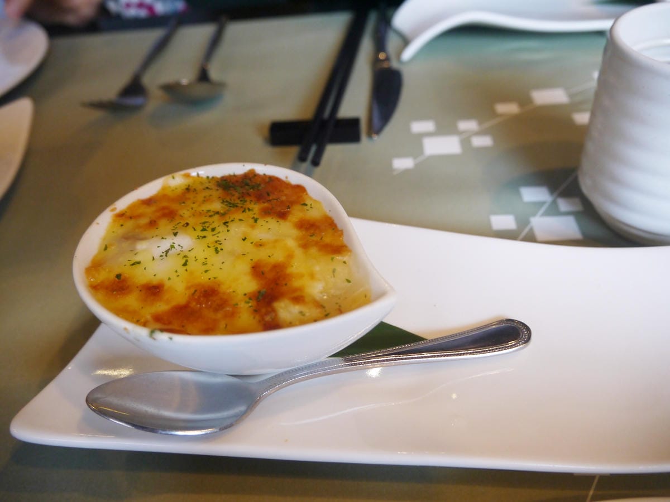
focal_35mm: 28
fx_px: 542
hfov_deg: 63.4
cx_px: 335
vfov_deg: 49.7
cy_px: 251
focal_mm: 14
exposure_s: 1/60
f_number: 3.5
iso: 640
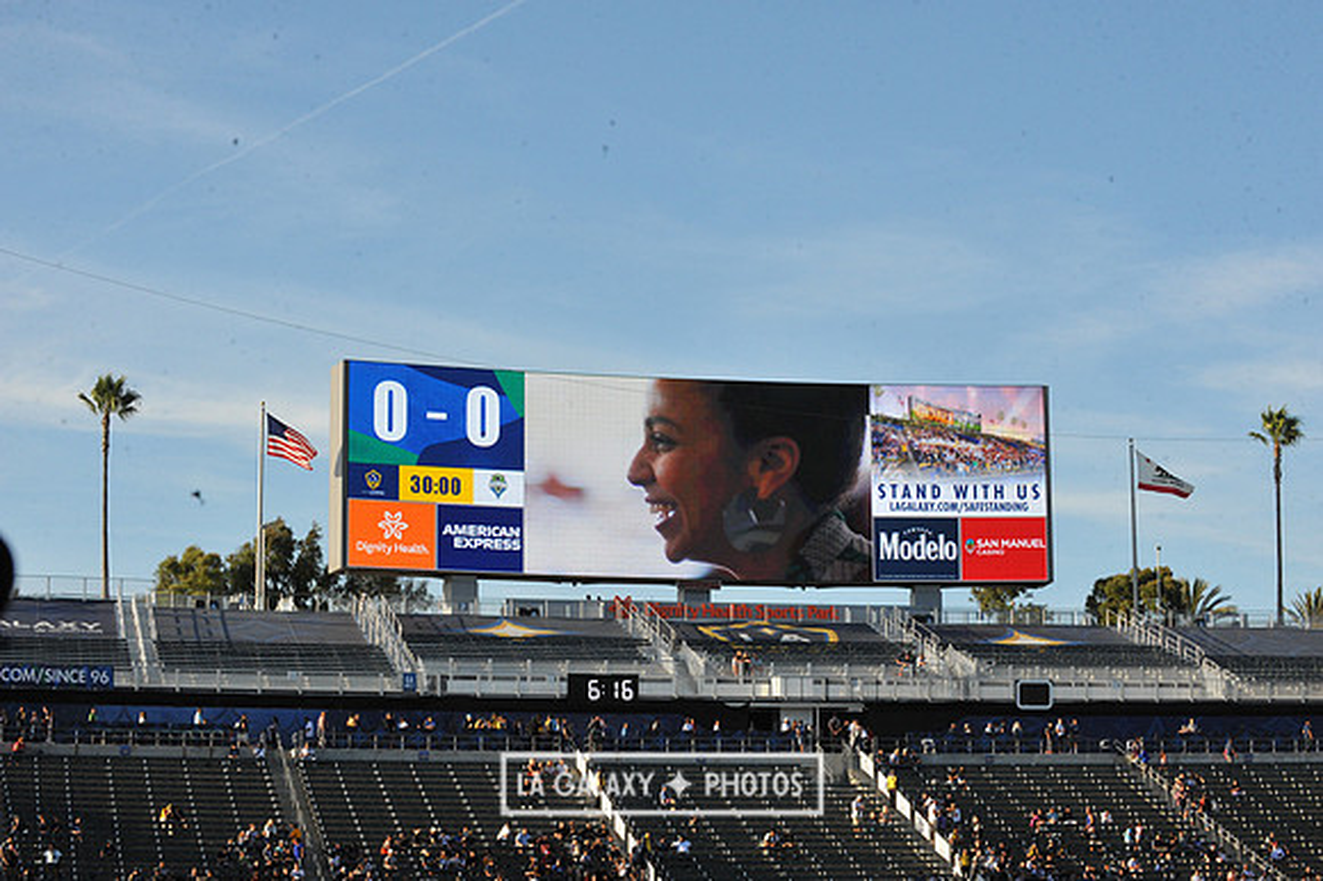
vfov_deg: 17.0
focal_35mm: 80
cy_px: 440
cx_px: 662
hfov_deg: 25.4
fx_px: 2938
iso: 1600
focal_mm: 80
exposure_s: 1/1000
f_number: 16
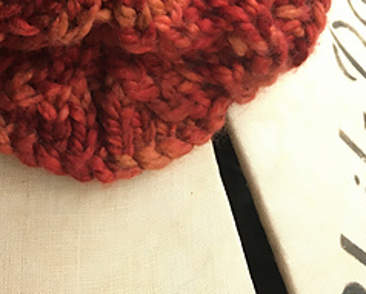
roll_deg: +2.9
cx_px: 114
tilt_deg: -7.9
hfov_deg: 24.9
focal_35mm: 76
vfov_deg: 17.4
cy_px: -195
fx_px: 824
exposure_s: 1/33
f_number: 2.2
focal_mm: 4.15
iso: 25
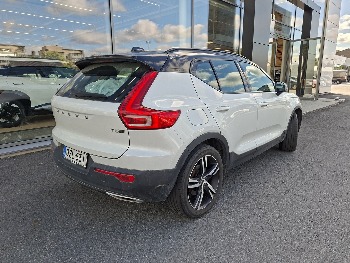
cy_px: 132
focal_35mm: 23
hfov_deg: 73.9
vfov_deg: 58.9
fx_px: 233
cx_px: 175
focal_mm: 5.54
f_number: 1.8
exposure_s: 1/707
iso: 40
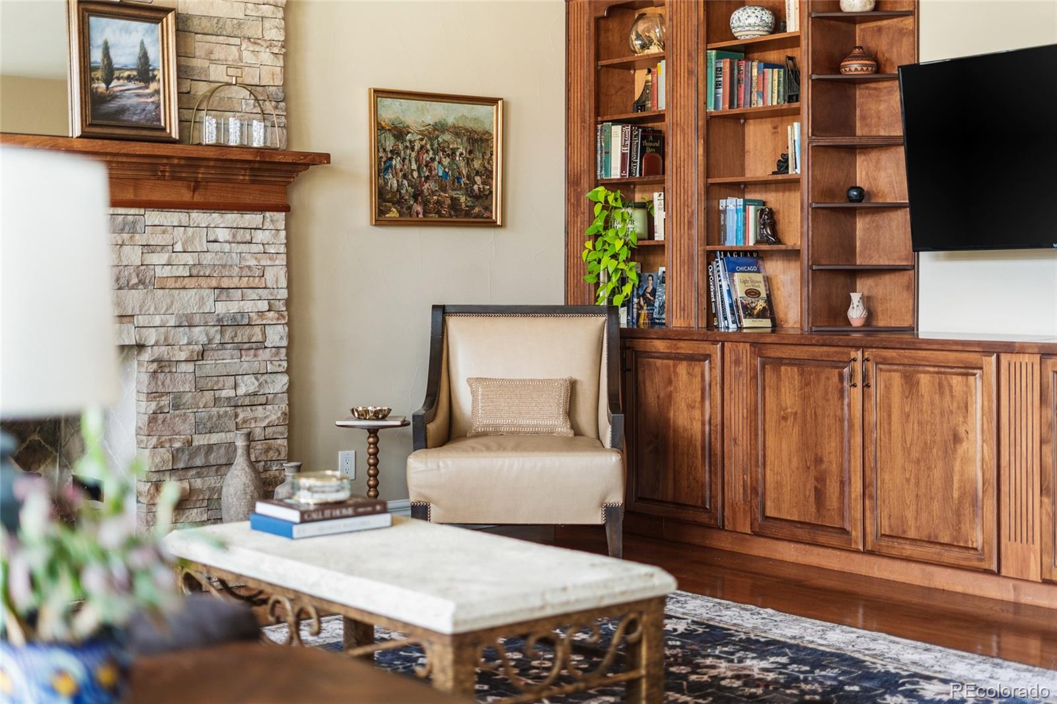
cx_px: 528
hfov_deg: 39.6
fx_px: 1468
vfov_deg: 27.0
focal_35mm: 50
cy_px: 352
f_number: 1.8
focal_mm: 50
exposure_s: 1/60
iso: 640
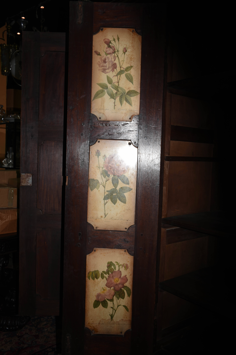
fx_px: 339
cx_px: 118
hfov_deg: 38.4
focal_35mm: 34
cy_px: 178
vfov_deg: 55.1
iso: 100
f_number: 5
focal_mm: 23
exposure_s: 1/60
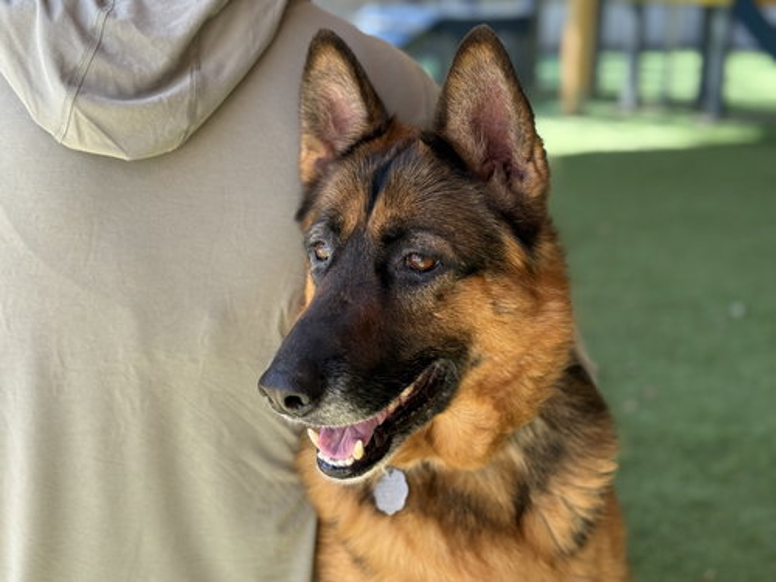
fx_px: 1076
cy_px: 291
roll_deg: -0.4
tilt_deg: -15.4
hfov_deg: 39.7
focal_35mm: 48
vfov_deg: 30.3
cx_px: 388
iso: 80
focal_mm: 6.76
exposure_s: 1/249
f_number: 1.78
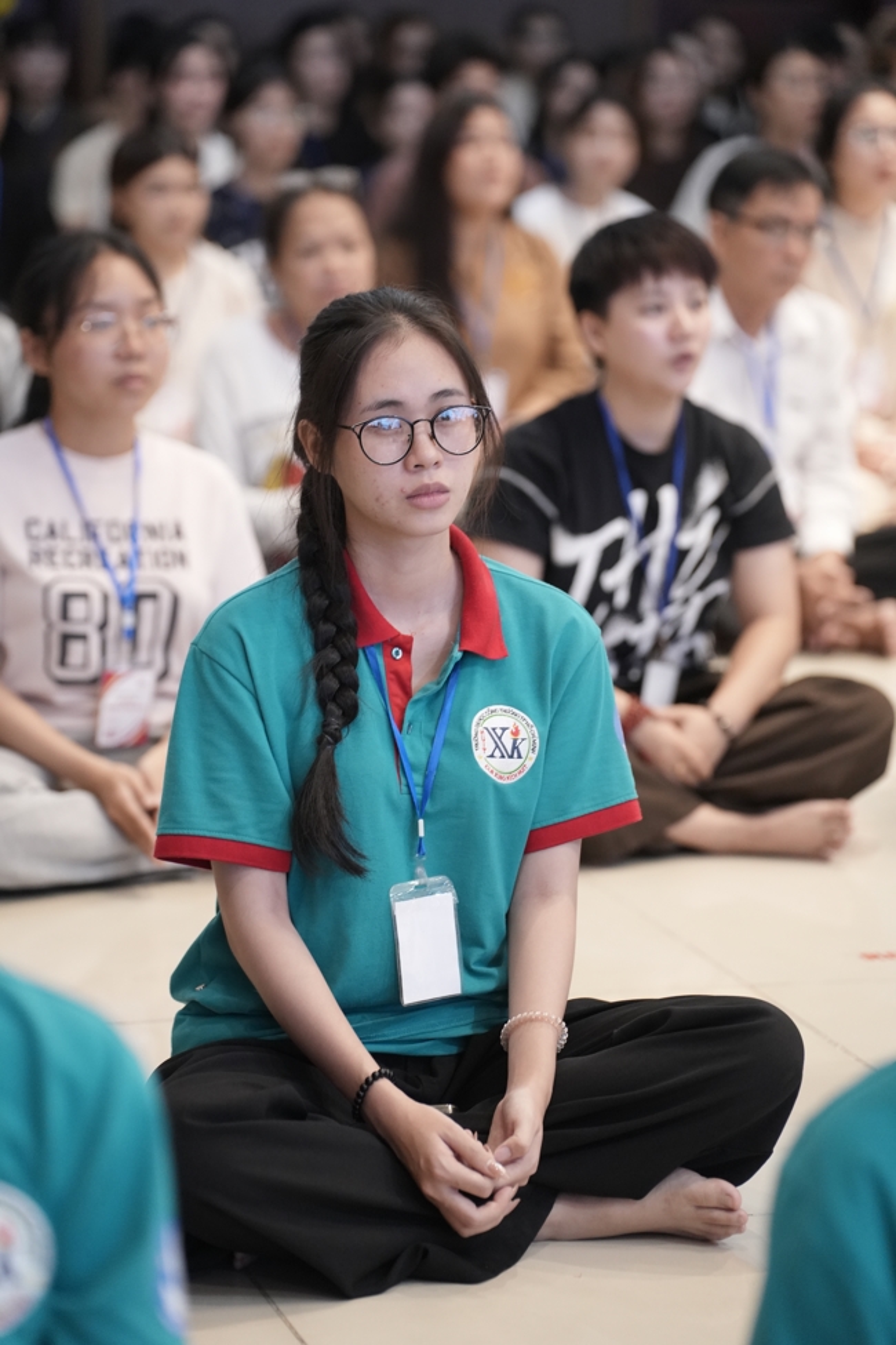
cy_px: 672
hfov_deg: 12.1
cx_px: 448
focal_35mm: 113
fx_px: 4218
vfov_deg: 18.1
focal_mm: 113
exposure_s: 1/160
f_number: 2.8
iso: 4000
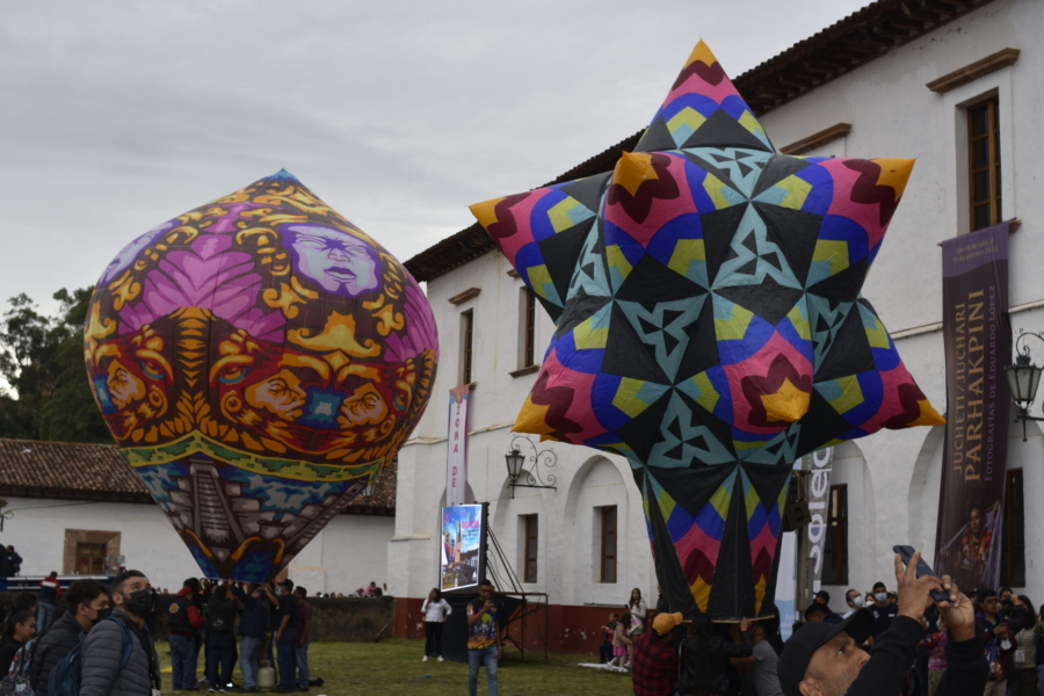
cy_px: 348
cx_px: 522
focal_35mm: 52
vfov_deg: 25.8
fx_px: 1522
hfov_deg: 37.9
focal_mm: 35
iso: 160
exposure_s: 1/125
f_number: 5.6
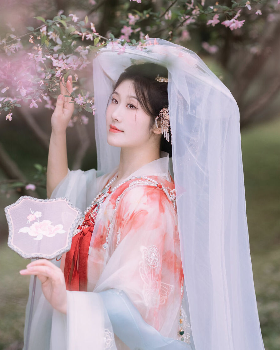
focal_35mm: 112
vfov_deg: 17.1
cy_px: 127
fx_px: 1161
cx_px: 127
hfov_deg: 13.8
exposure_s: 1/250
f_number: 2
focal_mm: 85
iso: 200
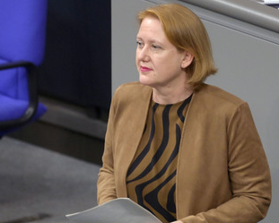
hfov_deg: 3.8
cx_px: 172
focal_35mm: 503
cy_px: 128
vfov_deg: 3.1
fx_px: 4155
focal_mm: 370
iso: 10000
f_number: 5.6
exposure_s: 1/320
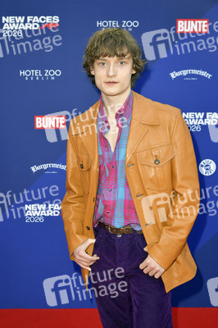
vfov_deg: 38.2
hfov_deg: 25.9
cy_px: 164
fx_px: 473
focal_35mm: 52
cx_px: 109
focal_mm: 52
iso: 640
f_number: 6.3
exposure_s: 1/200
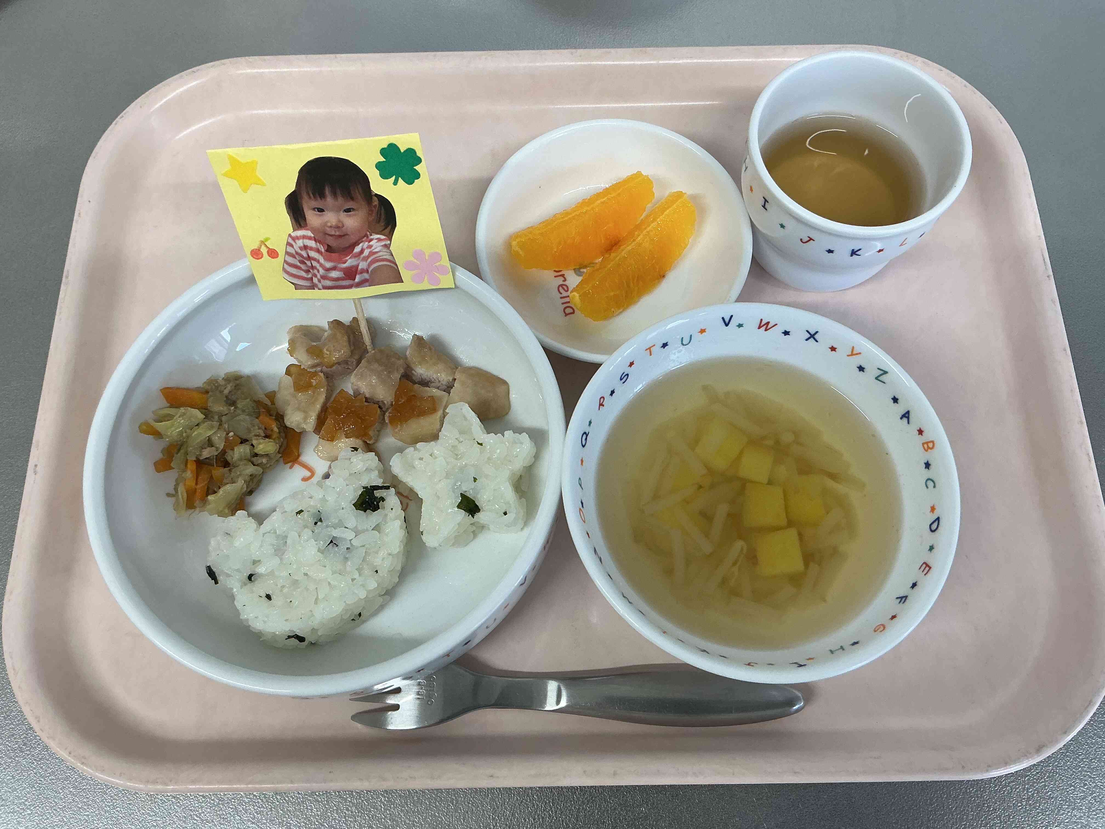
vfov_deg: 48.2
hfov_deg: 61.7
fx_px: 926
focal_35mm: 29
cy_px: 414
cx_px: 552
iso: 64
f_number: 1.8
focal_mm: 3
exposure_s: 1/120
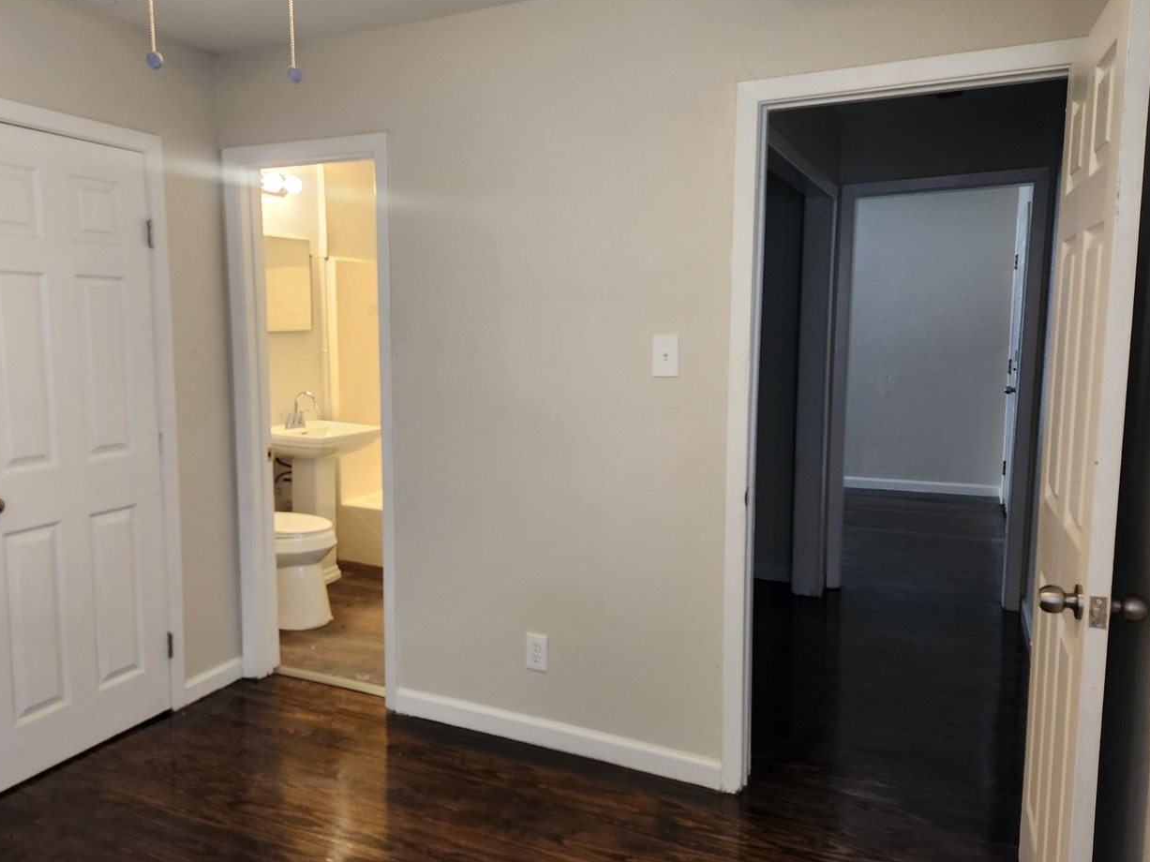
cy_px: 439
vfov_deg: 51.3
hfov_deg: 65.0
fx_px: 897
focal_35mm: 27
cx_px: 497
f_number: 1.8
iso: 400
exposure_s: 1/120
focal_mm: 5.4
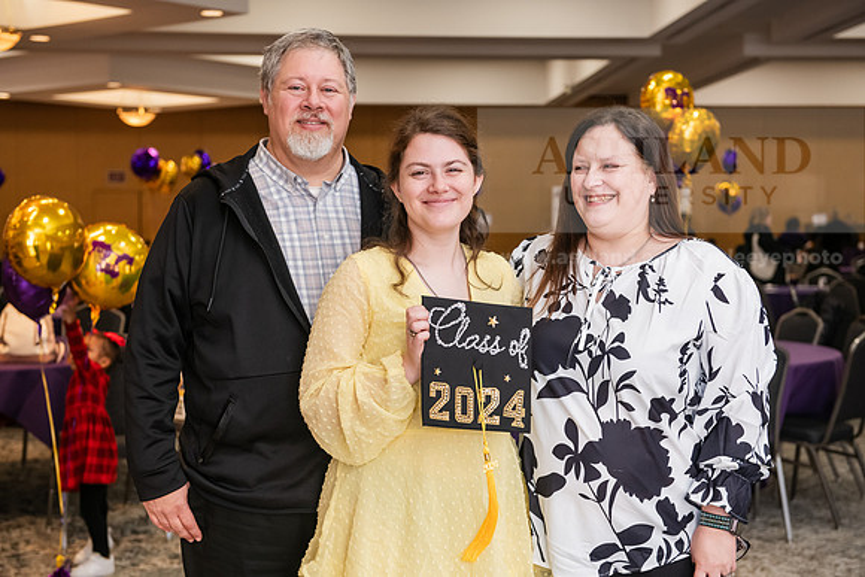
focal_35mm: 56
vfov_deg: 24.2
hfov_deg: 35.6
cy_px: 288
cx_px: 432
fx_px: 1346
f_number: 4
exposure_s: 1/125
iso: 1600
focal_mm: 56
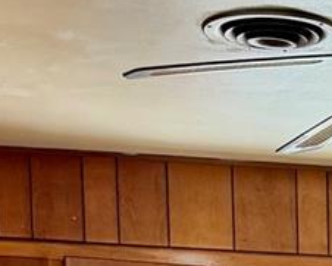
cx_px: 514
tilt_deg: -4.6
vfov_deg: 8.9
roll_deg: +0.2
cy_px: 604
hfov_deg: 11.6
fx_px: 1563
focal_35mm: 159
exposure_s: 1/121
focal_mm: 6.76
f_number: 1.78
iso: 160
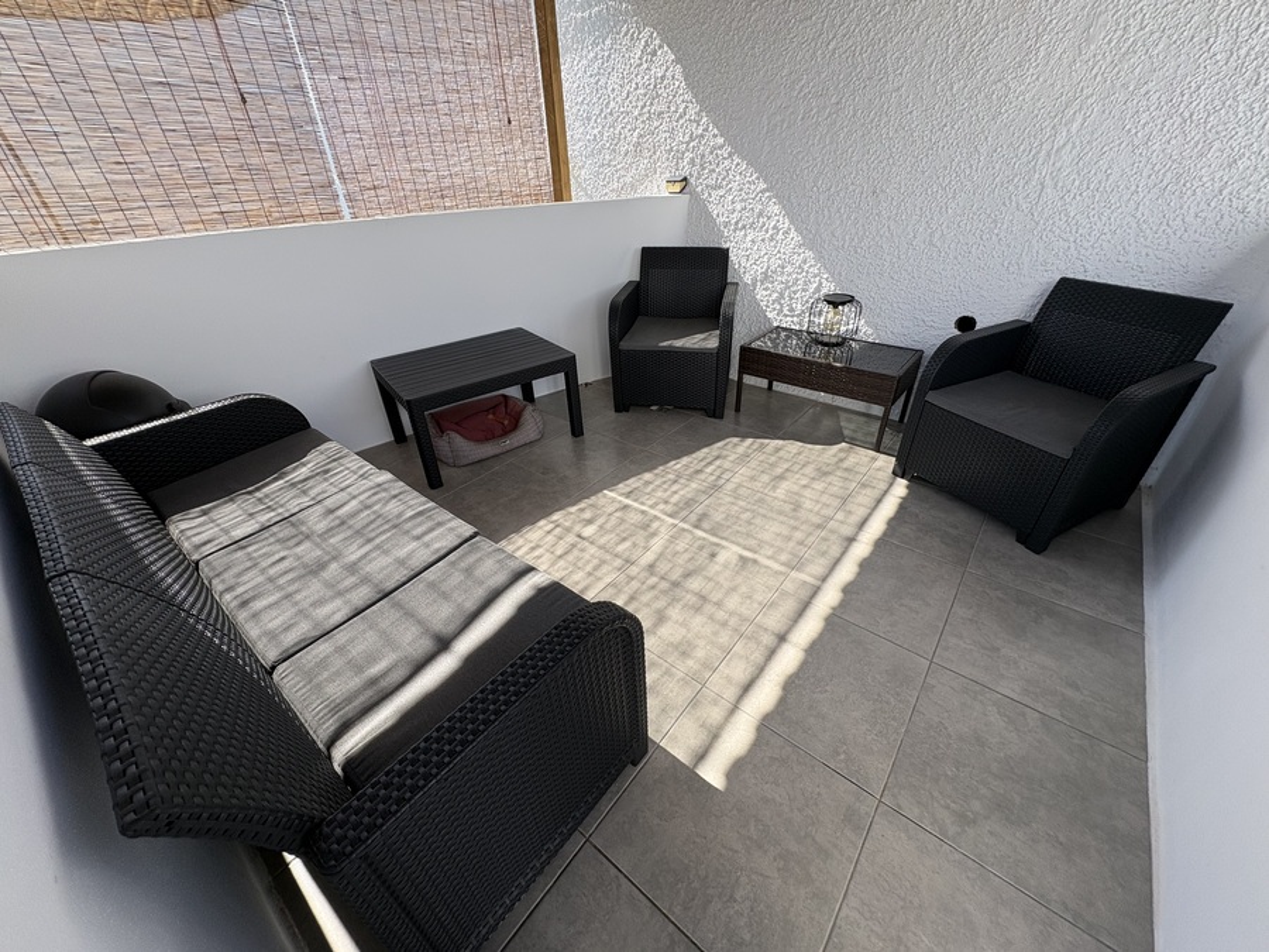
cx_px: 634
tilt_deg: -32.1
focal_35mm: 14
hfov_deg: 102.1
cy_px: 476
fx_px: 513
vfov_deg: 85.7
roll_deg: +2.9
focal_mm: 2.22
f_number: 2.2
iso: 40
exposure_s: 1/479
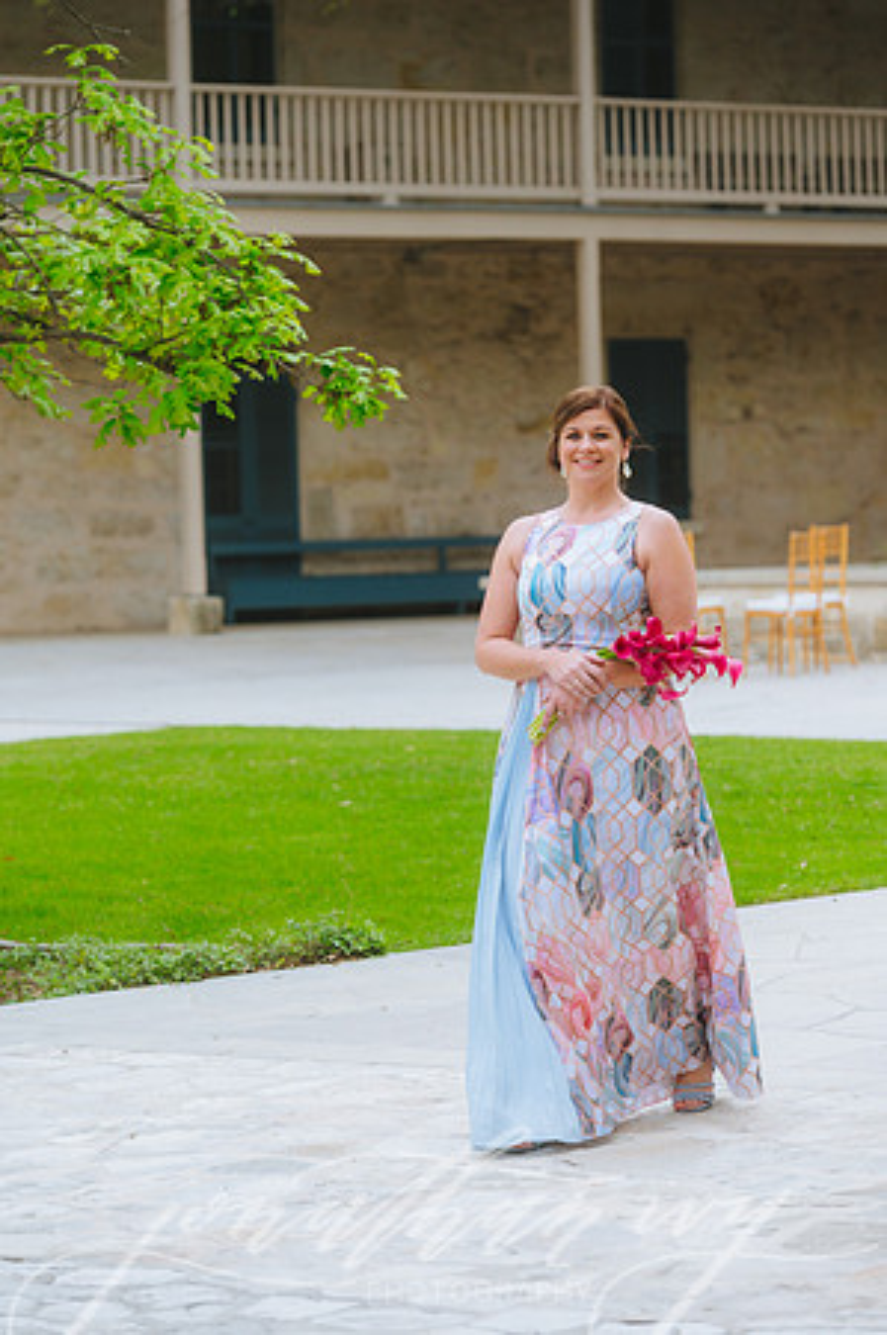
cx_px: 444
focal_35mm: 130
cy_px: 668
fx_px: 4815
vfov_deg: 15.8
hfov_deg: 10.5
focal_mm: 130
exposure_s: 1/1000
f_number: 2.8
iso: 400
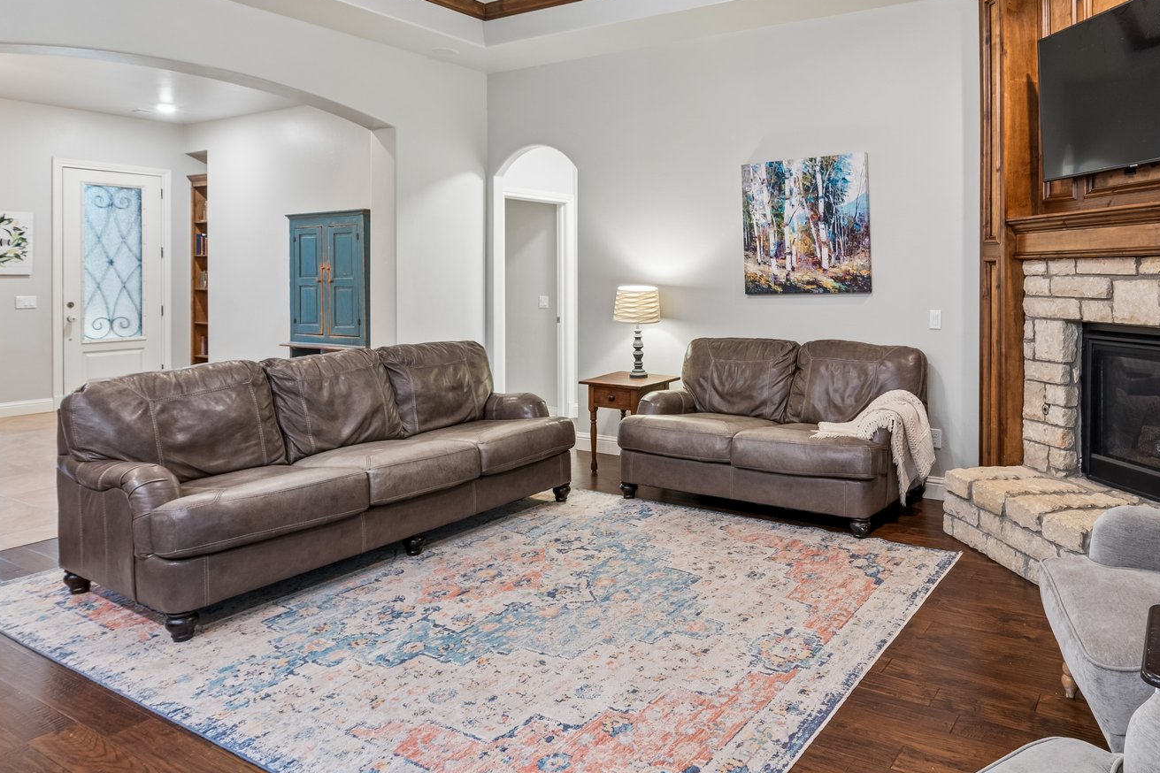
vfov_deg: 50.7
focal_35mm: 25
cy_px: 280
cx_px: 715
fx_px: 805
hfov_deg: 70.5
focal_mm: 16
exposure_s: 1/2
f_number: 8
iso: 200
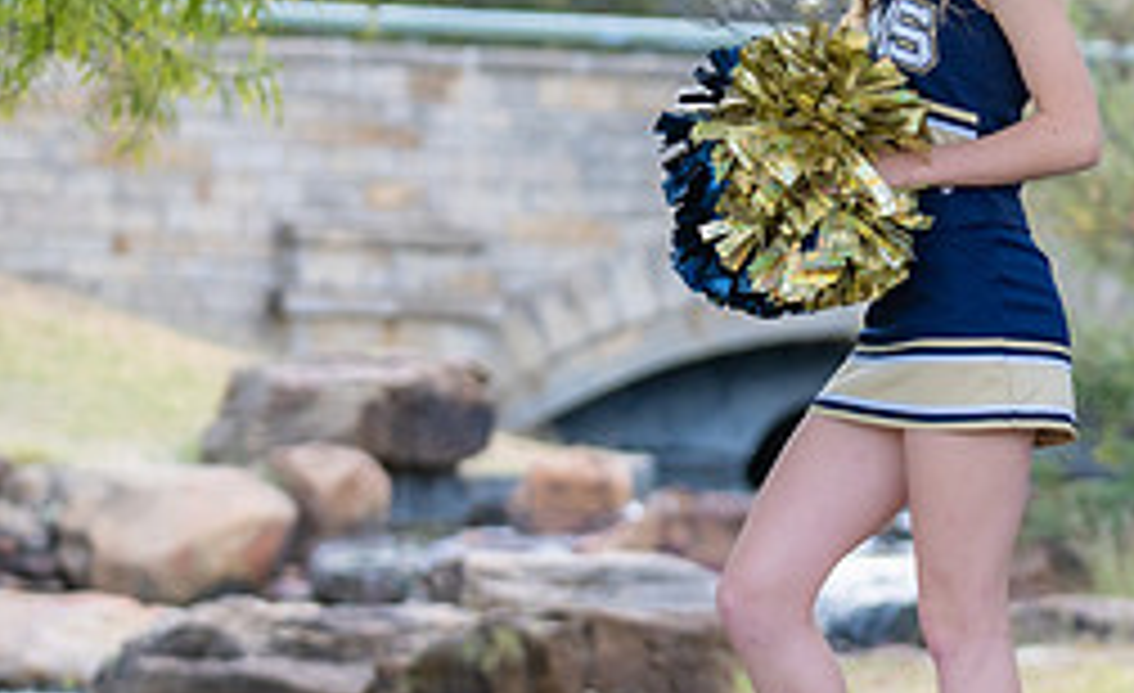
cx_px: 868
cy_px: 325
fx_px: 5590
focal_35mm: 182
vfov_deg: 7.1
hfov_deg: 11.6
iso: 200
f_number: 2.8
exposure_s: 1/320
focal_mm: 77
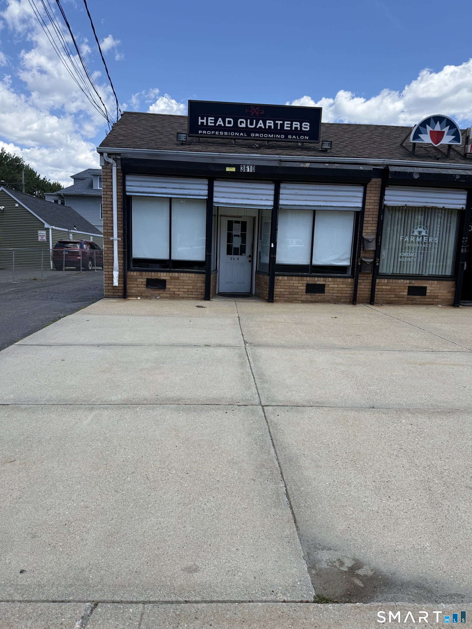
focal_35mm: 24
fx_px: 436
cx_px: 236
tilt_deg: -8.0
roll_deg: -1.7
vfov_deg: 71.6
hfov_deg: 56.8
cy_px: 314
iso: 80
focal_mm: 6.76
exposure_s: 1/3021
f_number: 1.78
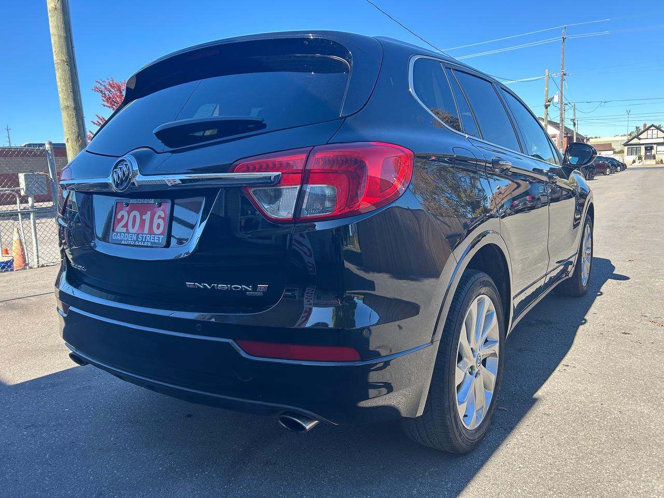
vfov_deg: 53.1
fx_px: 499
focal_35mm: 26
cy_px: 249
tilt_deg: -8.9
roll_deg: +3.1
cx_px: 332
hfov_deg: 67.3
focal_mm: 5.7
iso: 50
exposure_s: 1/775
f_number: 1.5
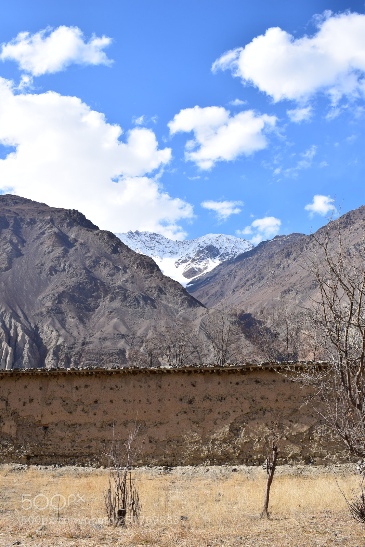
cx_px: 182
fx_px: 570
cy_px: 274
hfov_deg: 35.5
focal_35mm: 38
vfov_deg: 51.3
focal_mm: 25
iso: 280
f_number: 11
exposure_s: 1/500
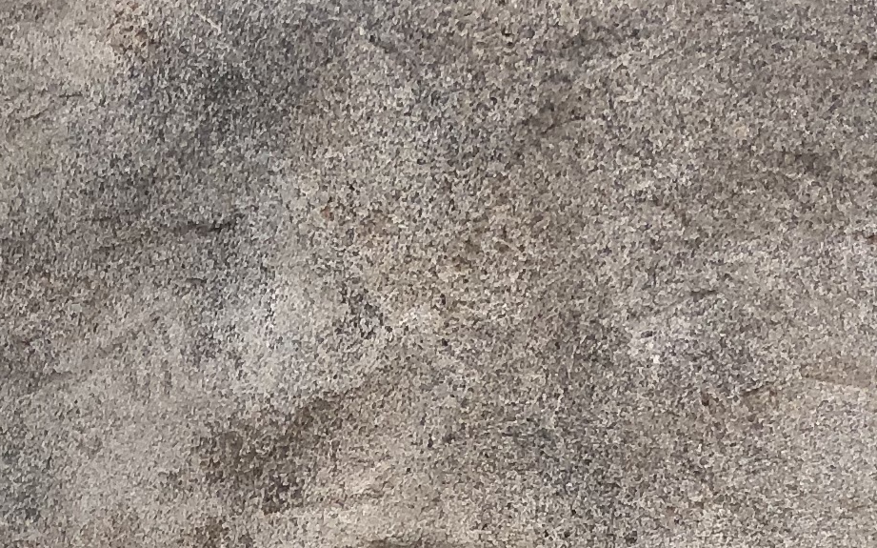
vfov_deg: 9.7
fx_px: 3106
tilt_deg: -12.0
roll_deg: +0.1
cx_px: -129
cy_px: 922
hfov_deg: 15.6
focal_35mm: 130
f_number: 1.8
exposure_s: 1/695
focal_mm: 3.99
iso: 20
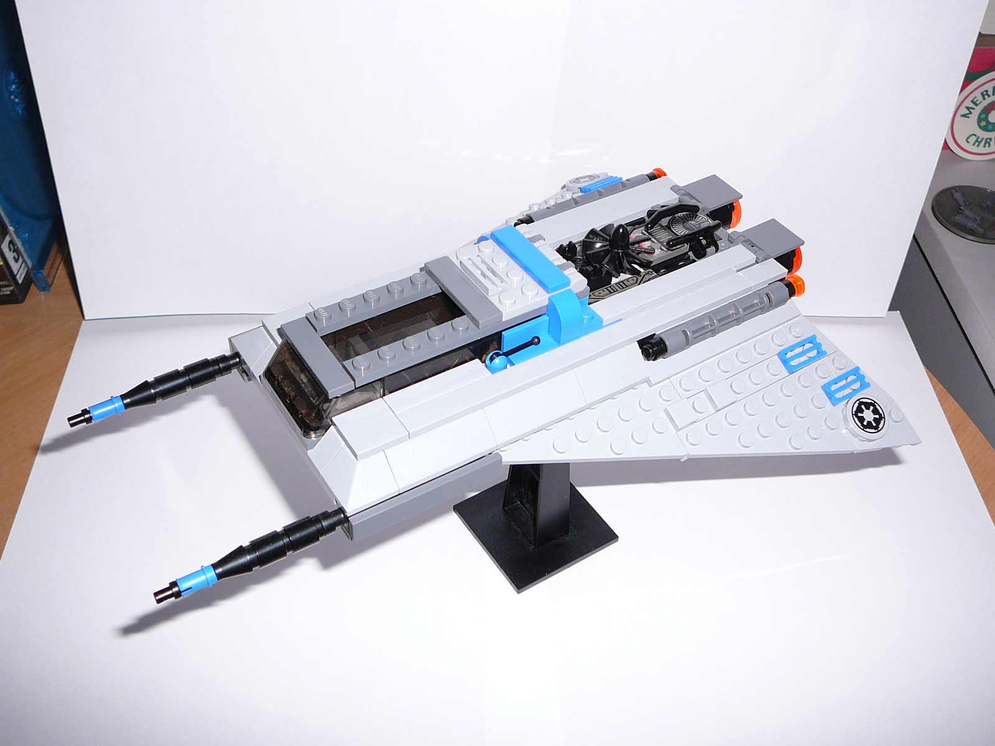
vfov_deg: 38.7
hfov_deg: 50.1
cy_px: 373
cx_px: 498
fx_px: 1064
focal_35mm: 37
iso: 100
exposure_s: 1/30
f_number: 2.8
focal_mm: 5.2
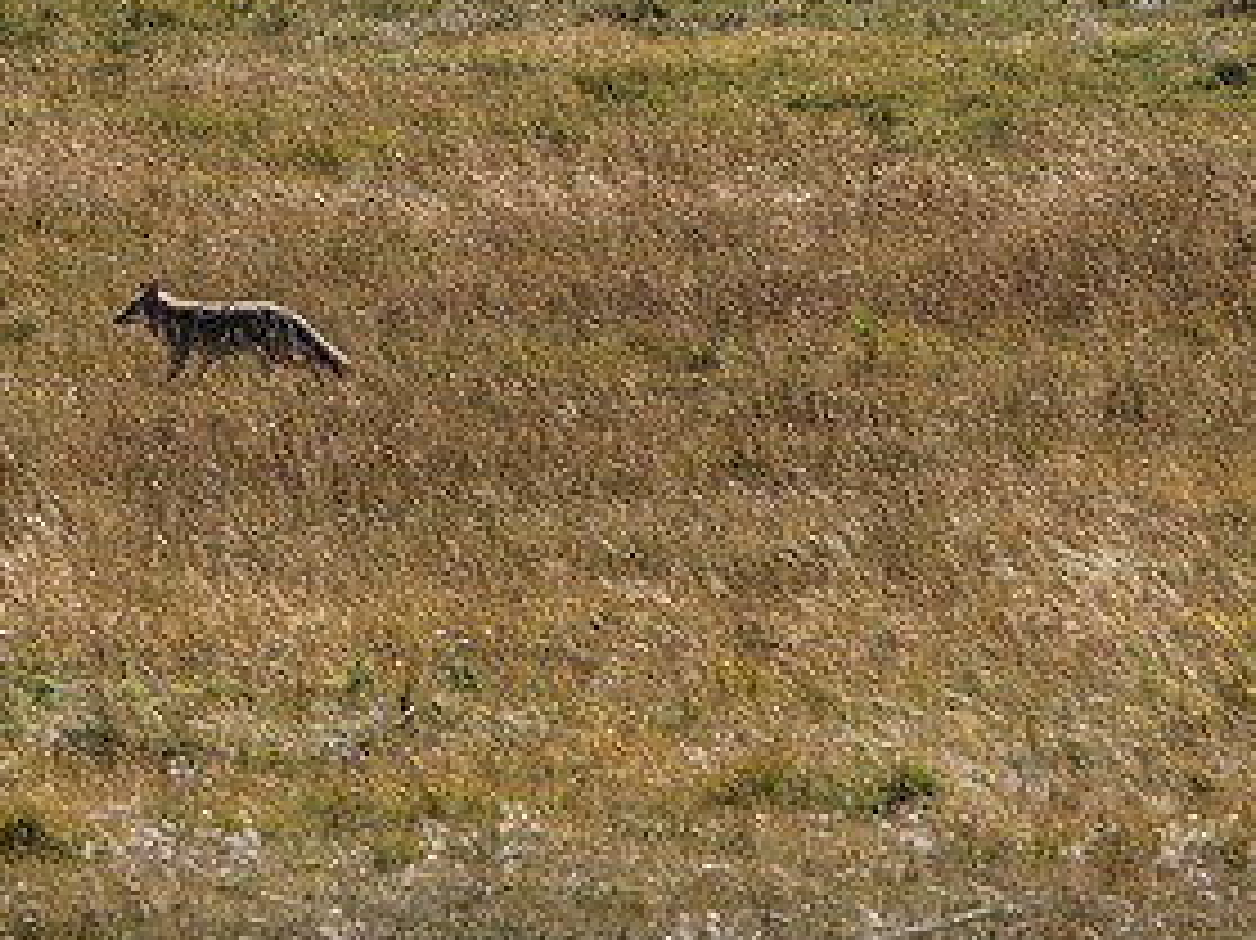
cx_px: 160
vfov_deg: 1.6
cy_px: -4
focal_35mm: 943
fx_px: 34201
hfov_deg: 2.1
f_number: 5.6
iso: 200
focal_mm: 196
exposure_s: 1/750
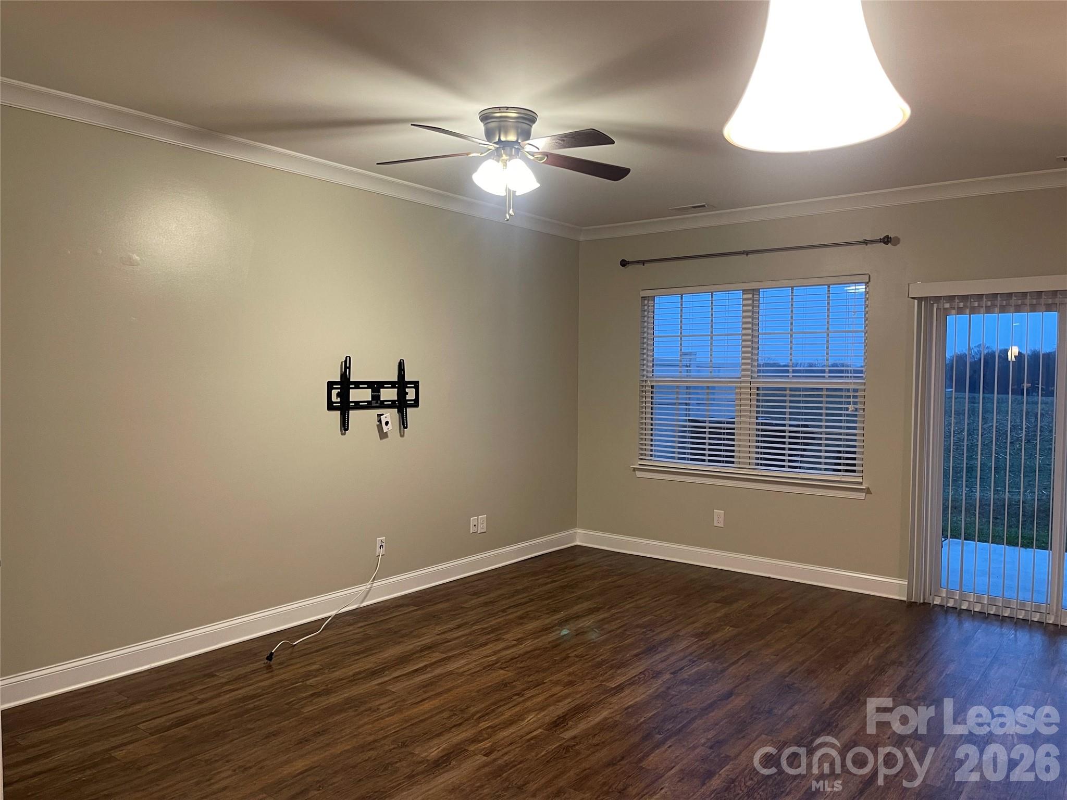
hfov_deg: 69.4
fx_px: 771
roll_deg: -0.8
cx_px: 534
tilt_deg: -3.0
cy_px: 400
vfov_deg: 54.9
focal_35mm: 25
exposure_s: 1/60
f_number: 1.6
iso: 200
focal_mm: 5.1
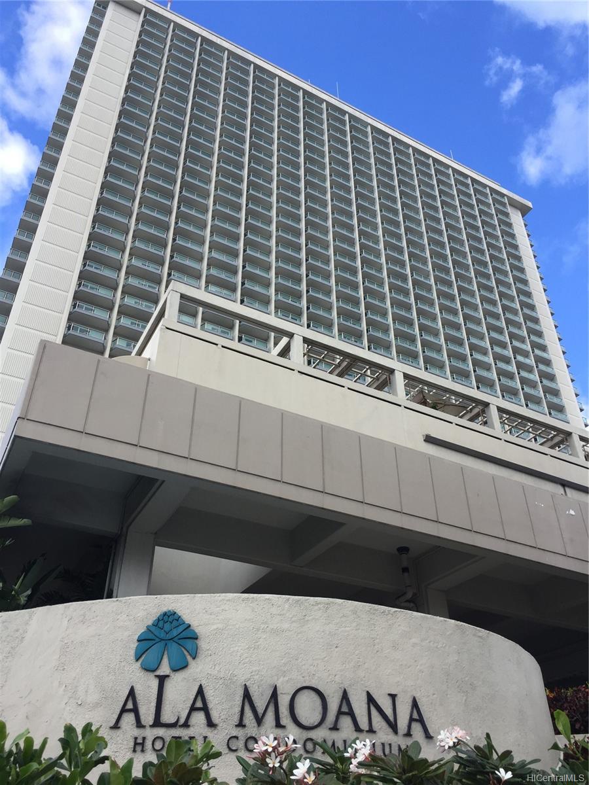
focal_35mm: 29
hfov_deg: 48.2
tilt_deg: +37.5
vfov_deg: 61.7
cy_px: 392
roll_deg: -1.0
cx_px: 294
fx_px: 658
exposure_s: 1/719
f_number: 2.2
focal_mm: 4.15
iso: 32
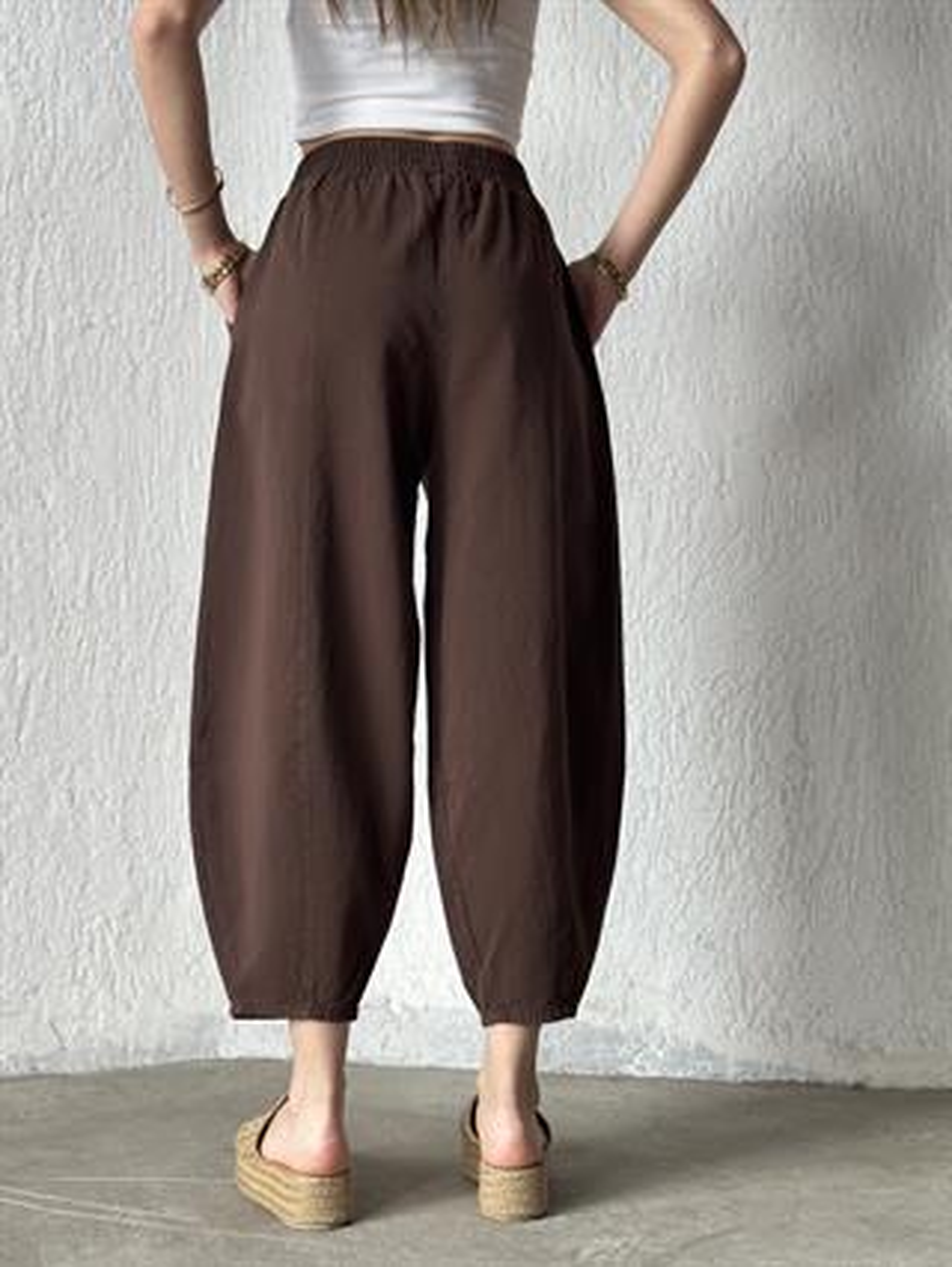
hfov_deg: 30.3
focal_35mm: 48
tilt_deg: +2.0
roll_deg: -0.8
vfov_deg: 39.6
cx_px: 476
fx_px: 1758
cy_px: 634
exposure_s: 1/121
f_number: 1.78
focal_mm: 6.86
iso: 125
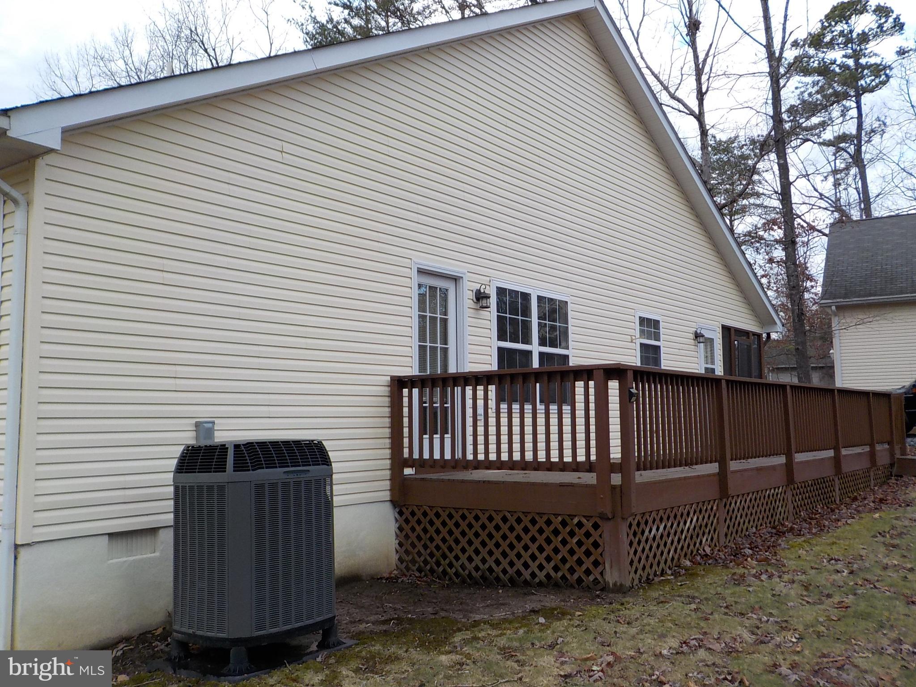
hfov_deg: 60.0
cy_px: 344
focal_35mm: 30
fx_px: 794
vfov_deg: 46.8
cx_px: 458
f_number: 3.3
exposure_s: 1/200
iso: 125
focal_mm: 4.1
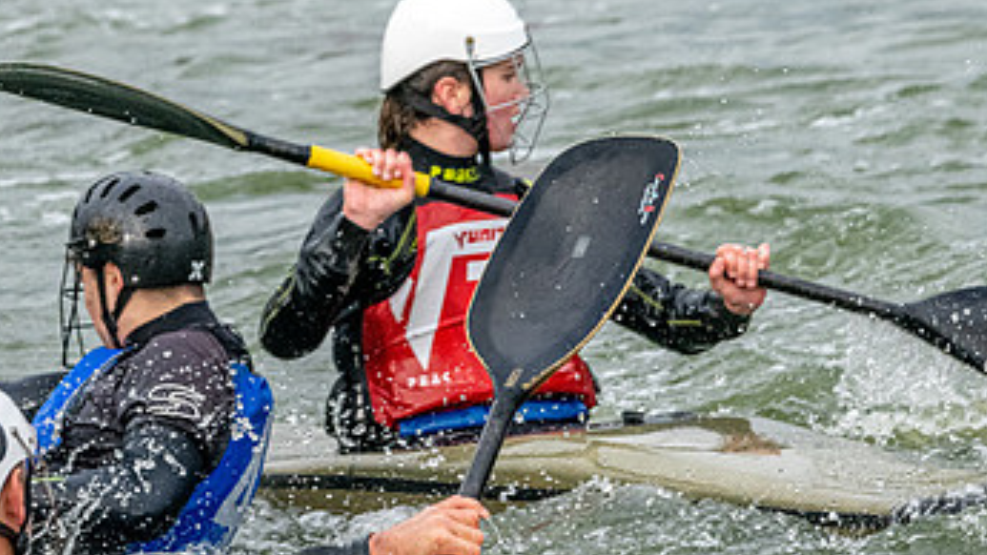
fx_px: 16120
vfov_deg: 2.0
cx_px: 392
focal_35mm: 616
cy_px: 175
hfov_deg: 3.5
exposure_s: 1/2000
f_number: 9
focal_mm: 300
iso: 3200
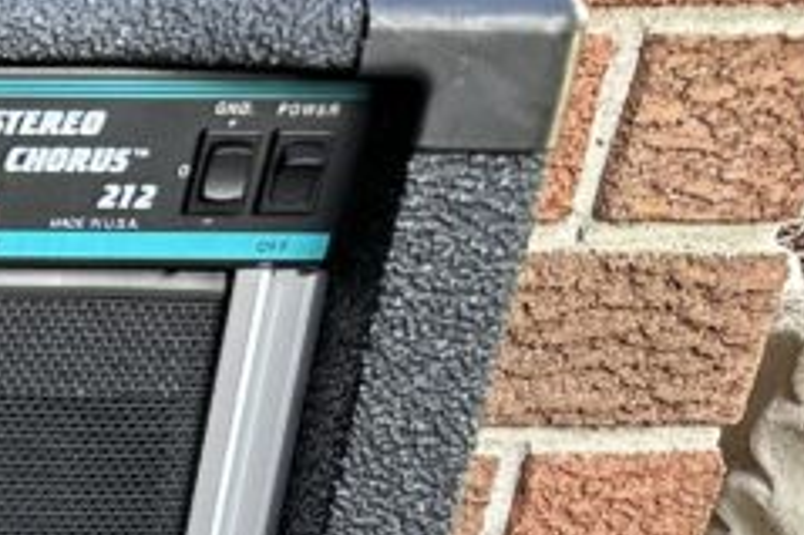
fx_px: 2388
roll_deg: -0.1
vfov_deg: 11.4
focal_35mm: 107
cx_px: -881
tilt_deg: -29.9
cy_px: 1097
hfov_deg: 15.0
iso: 125
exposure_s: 1/121
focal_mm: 6.86
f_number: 1.78
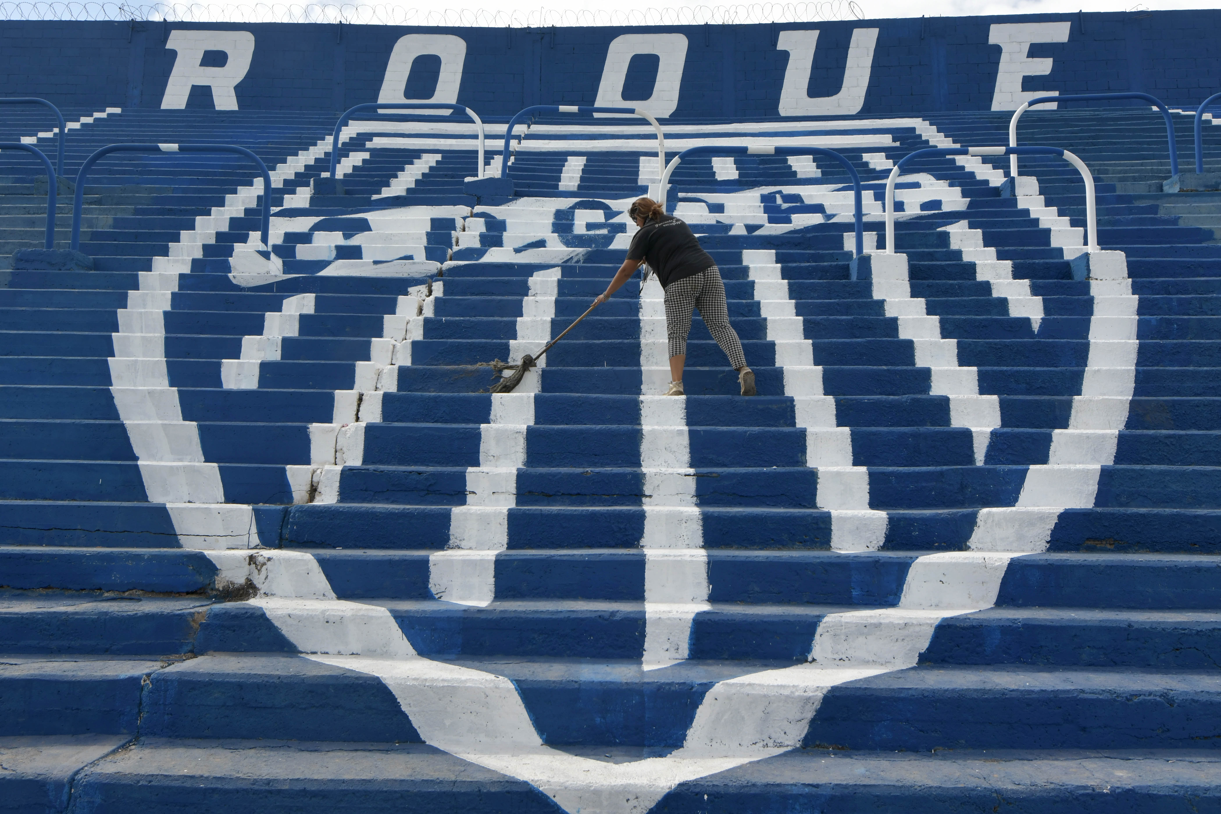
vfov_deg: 53.1
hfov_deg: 73.7
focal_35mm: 24
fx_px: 814
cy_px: 407
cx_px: 610
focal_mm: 16
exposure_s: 1/800
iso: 500
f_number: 8
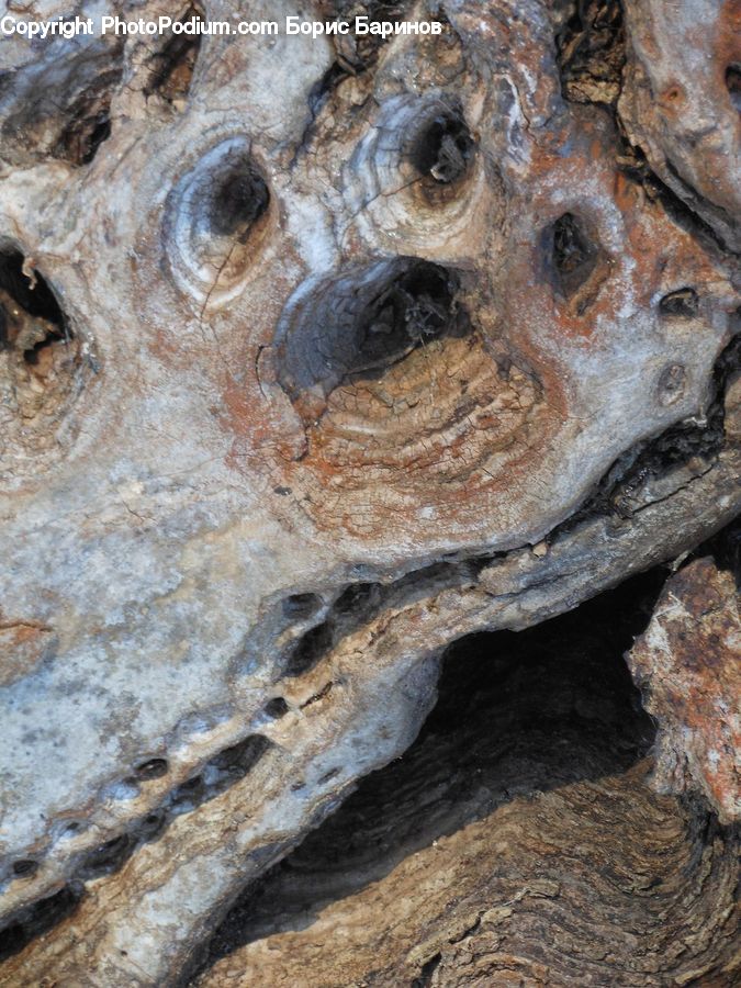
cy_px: 494
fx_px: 6251
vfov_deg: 9.0
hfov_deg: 6.8
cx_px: 370
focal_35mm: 219
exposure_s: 1/30
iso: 125
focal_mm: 39.1
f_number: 5.8
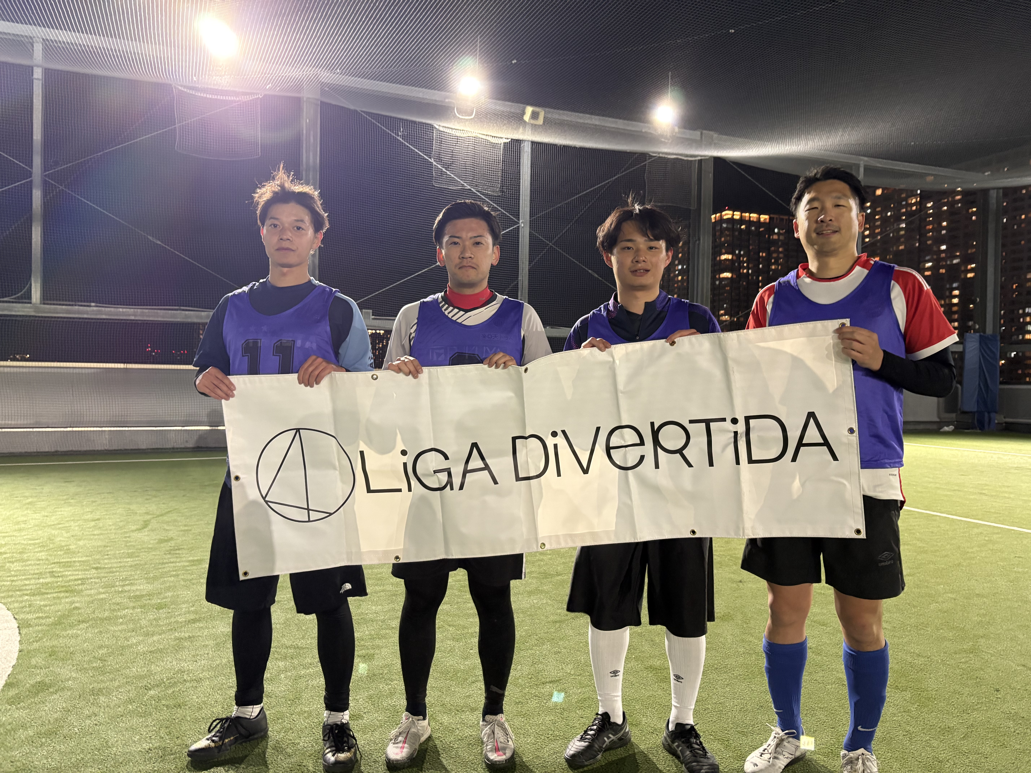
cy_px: 386
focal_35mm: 26
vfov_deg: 53.1
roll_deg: -0.6
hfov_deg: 67.3
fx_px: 774
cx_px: 516
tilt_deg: -0.9
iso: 320
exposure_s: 1/50
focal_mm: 5.96
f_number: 1.6
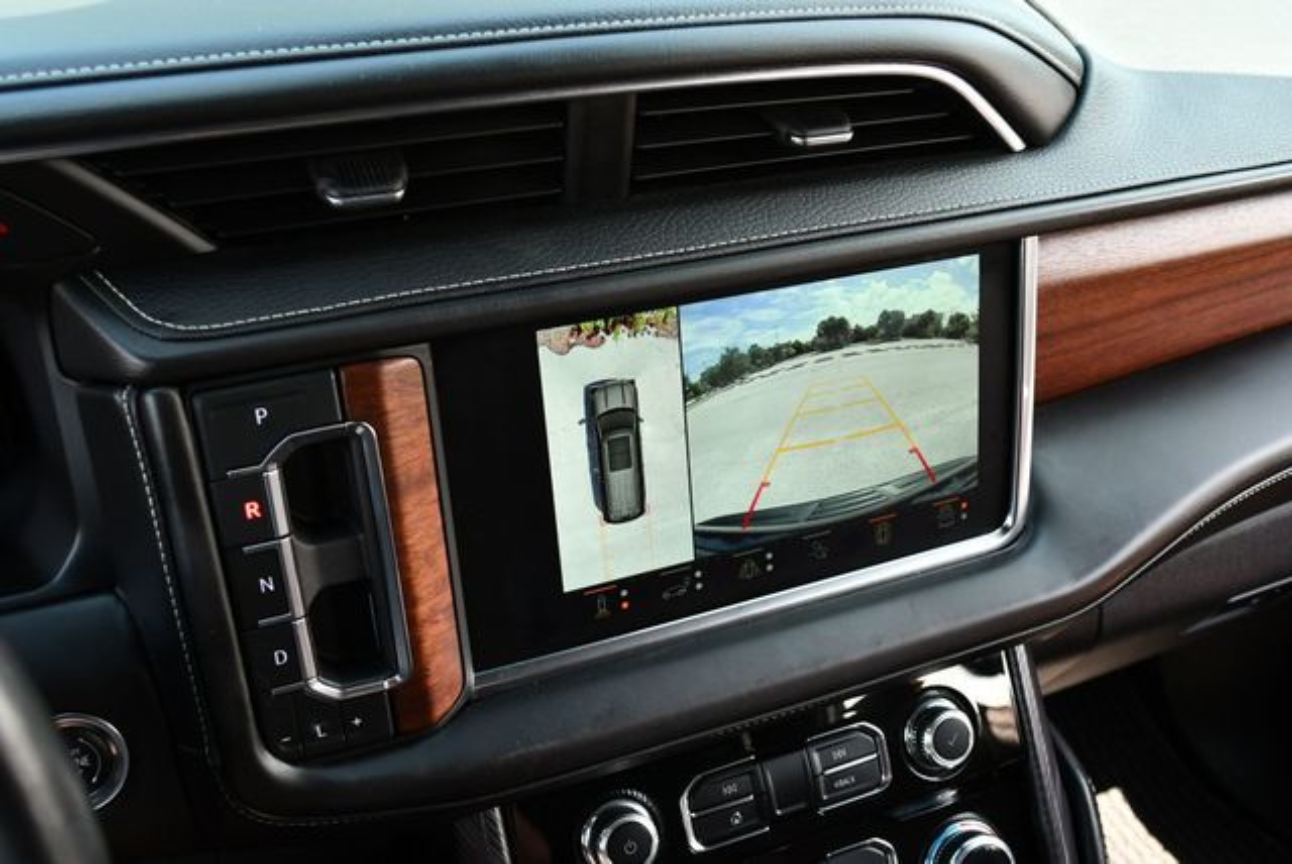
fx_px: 1293
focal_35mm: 36
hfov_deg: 53.1
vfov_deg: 36.9
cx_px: 646
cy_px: 432
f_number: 4
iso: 400
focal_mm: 18
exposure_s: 1/250
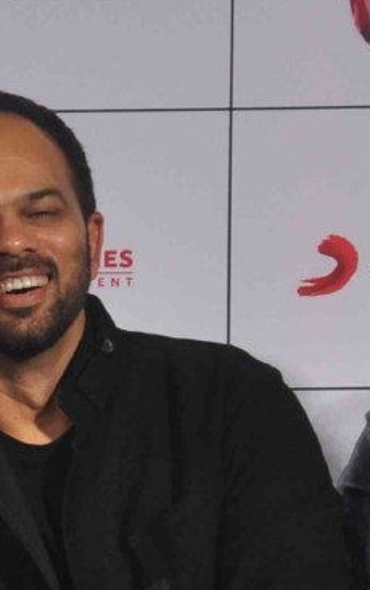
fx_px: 7053
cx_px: -225
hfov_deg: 3.0
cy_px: 765
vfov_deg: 4.8
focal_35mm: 438
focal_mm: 70
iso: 1250
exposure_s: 1/80
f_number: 8
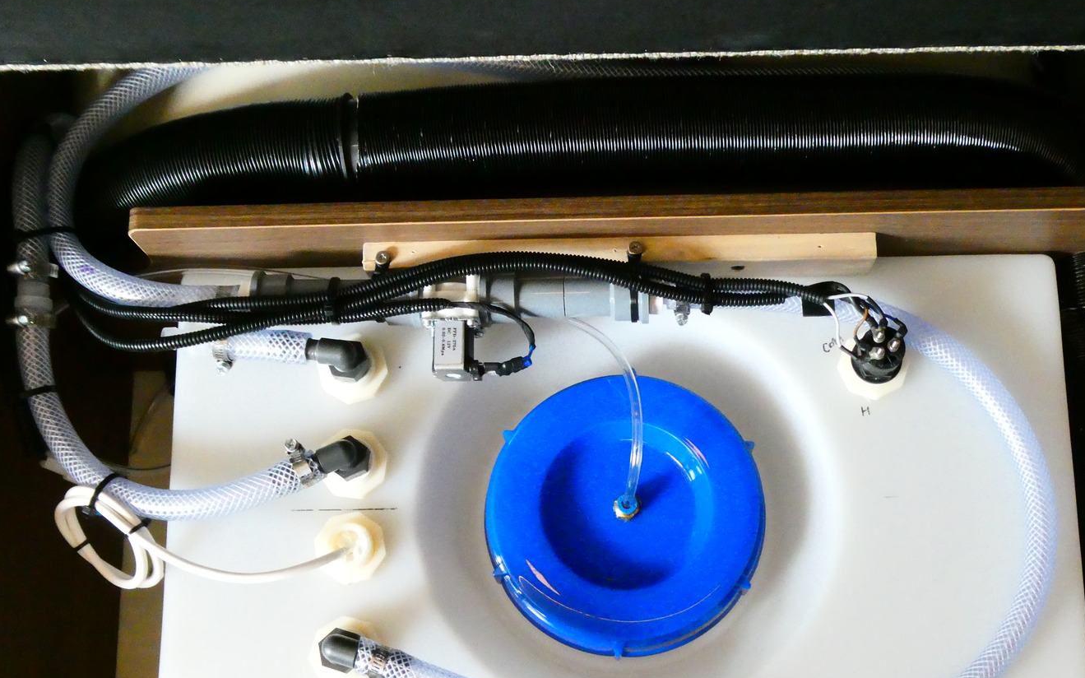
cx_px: 590
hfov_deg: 44.3
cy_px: 482
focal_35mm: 45
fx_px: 1330
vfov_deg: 28.3
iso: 1000
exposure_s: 1/80
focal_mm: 6.3
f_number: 3.7
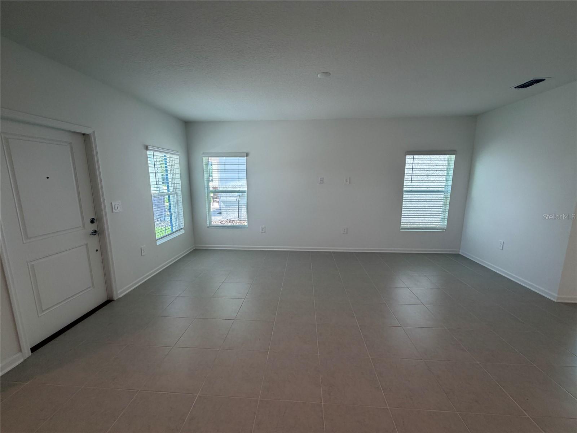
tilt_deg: -9.5
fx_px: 233
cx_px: 288
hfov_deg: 102.1
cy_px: 216
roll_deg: +0.2
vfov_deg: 85.7
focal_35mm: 14
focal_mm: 2.22
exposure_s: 1/120
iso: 125
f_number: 2.2
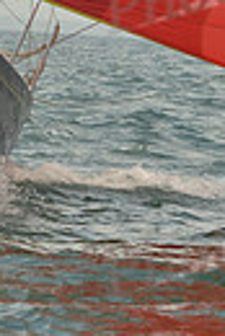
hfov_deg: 2.4
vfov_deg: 3.5
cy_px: -131
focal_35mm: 579
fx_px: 5413
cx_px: -28
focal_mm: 130
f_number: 9
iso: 280
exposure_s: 1/1250
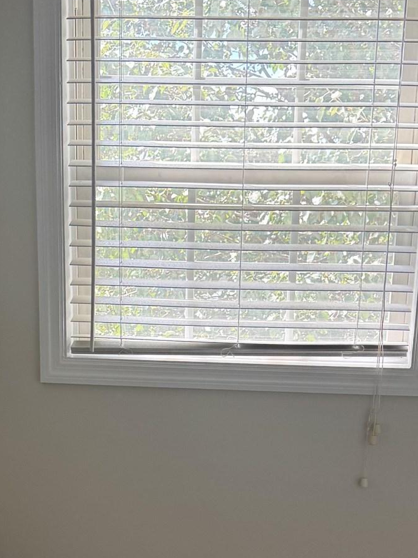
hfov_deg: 23.6
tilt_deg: -13.9
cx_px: 188
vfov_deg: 29.5
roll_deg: +0.3
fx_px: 998
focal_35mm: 62
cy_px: 531
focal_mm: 6.76
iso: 100
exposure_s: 1/158
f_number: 1.78
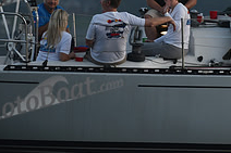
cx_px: 181
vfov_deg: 2.5
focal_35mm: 548
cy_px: 27
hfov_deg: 3.8
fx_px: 3514
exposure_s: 1/500
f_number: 2.8
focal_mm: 200
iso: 320
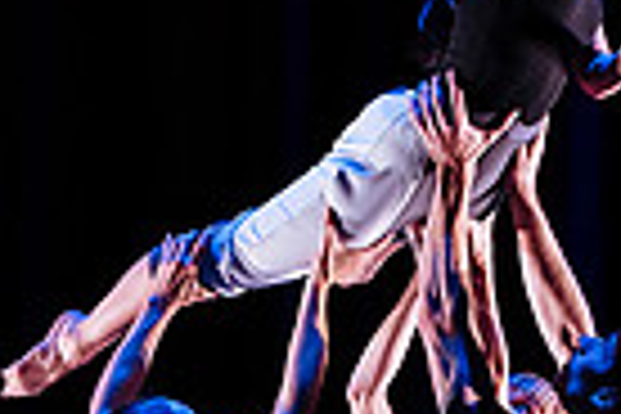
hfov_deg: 5.4
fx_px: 6554
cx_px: 242
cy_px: 376
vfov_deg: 3.6
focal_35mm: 380
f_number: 2.8
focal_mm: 78
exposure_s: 1/160
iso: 1600
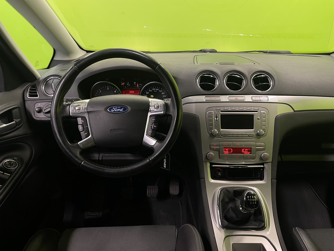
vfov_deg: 53.1
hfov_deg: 67.3
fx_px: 251
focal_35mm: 26
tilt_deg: -24.8
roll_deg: -0.2
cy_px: 126
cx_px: 167
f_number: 1.6
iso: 125
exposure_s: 1/50
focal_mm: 4.2
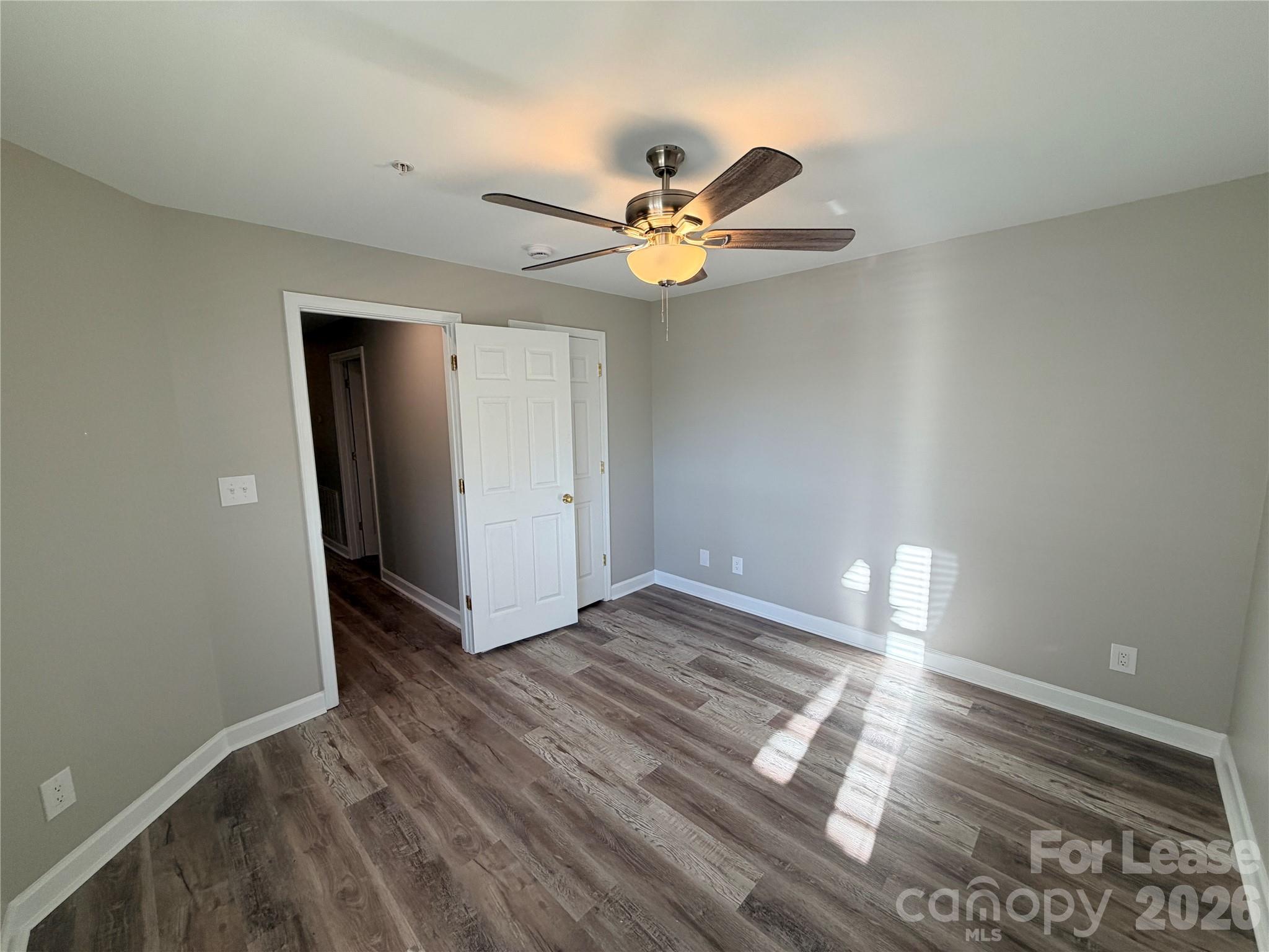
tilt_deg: -8.7
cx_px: 634
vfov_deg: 85.7
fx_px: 513
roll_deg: +1.0
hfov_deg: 102.1
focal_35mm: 14
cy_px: 476
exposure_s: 1/120
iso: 100
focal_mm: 2.22
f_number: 2.2
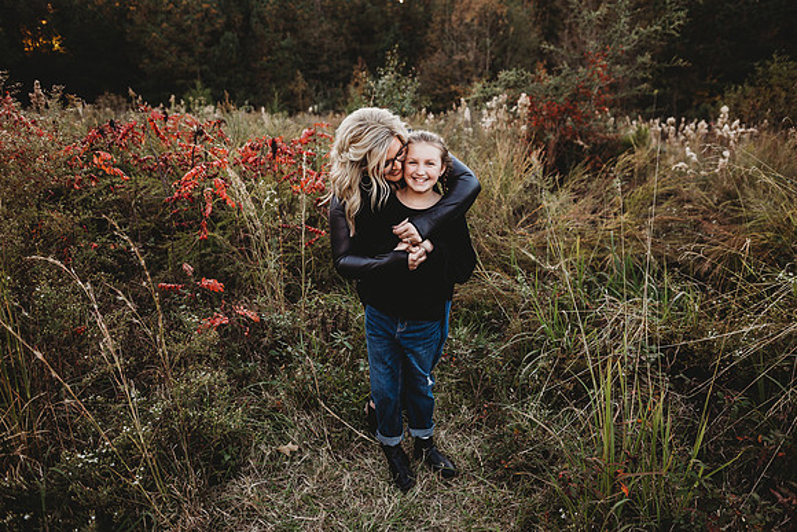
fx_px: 531
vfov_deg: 53.2
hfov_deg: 73.7
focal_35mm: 24
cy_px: 266
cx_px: 398
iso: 100
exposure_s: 1/125
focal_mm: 24
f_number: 2.5
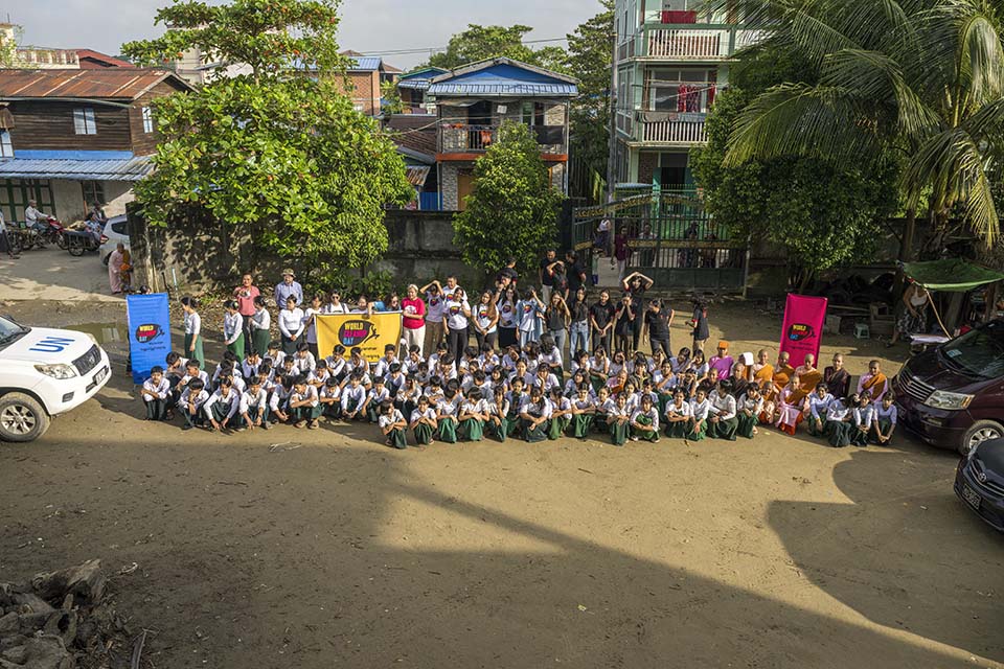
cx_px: 502
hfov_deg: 61.9
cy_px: 334
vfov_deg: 43.6
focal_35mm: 30
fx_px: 837
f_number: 8
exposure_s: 1/640
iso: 250
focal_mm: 30
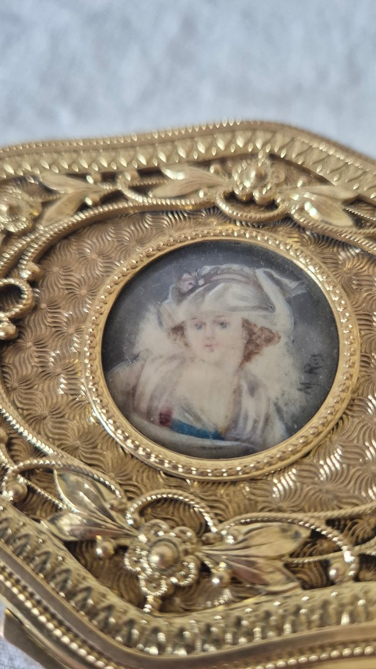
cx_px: 215
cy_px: 341
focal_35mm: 26
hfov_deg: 44.3
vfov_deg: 71.9
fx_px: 461
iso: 800
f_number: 1.8
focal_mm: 5.4
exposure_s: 1/100
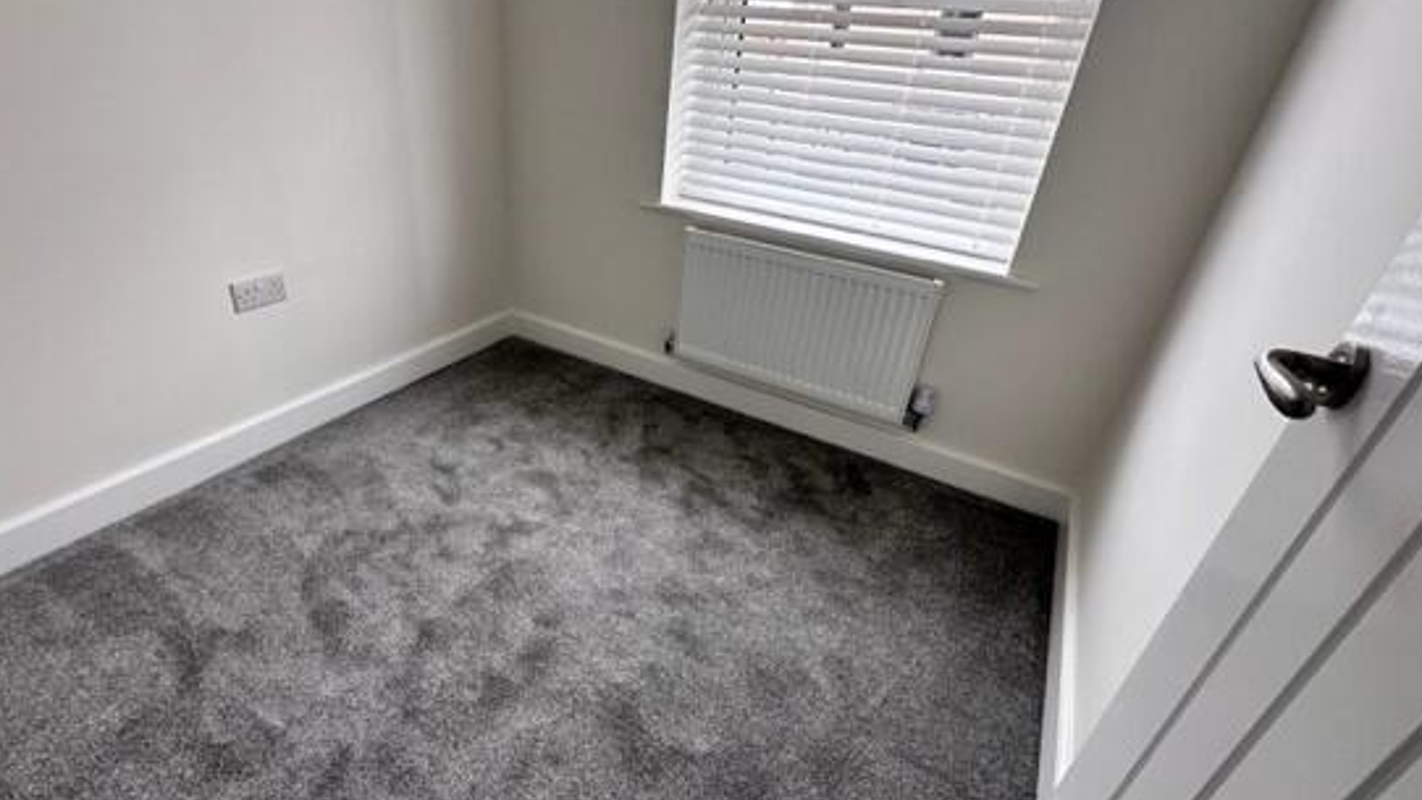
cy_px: 404
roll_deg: -4.6
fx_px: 679
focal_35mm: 18
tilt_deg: -30.8
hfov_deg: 92.4
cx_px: 640
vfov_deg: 61.0
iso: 80
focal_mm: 2.22
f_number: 2.2
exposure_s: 1/99
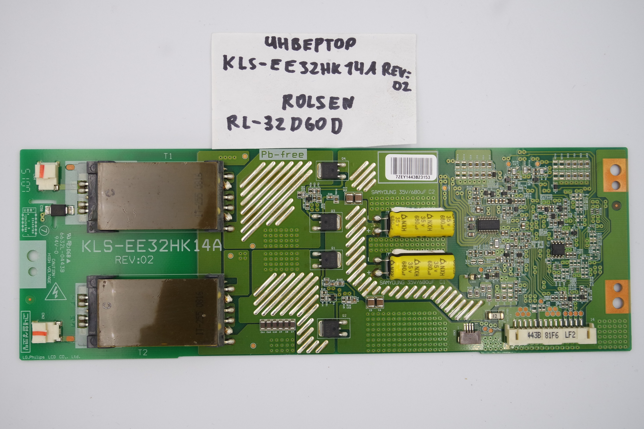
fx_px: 859
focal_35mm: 48
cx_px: 322
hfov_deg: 41.1
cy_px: 214
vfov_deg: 28.1
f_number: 5
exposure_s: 1/125
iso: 160
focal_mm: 18
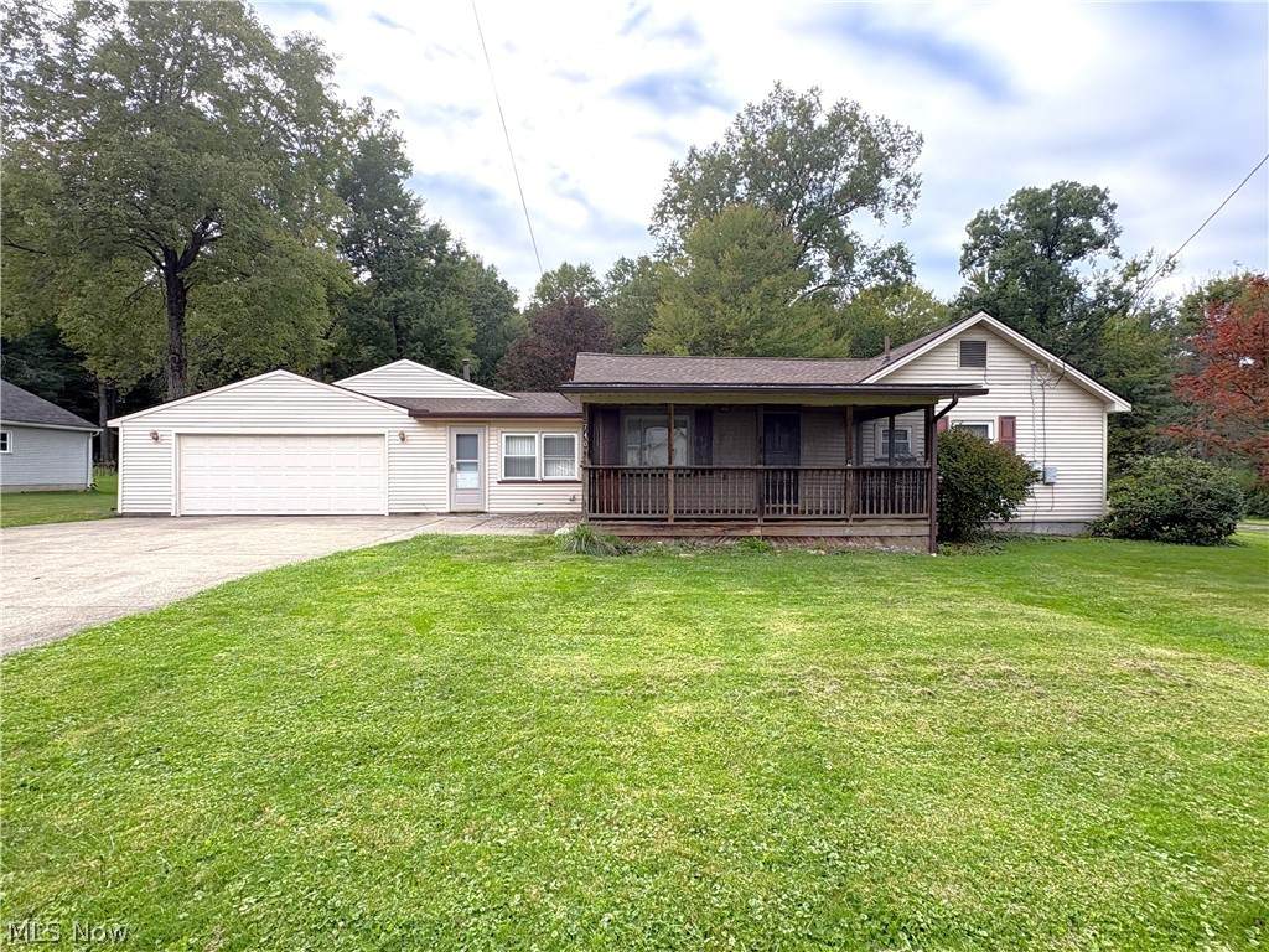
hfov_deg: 91.0
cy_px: 476
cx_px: 634
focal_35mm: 17
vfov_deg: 74.7
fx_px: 623
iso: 64
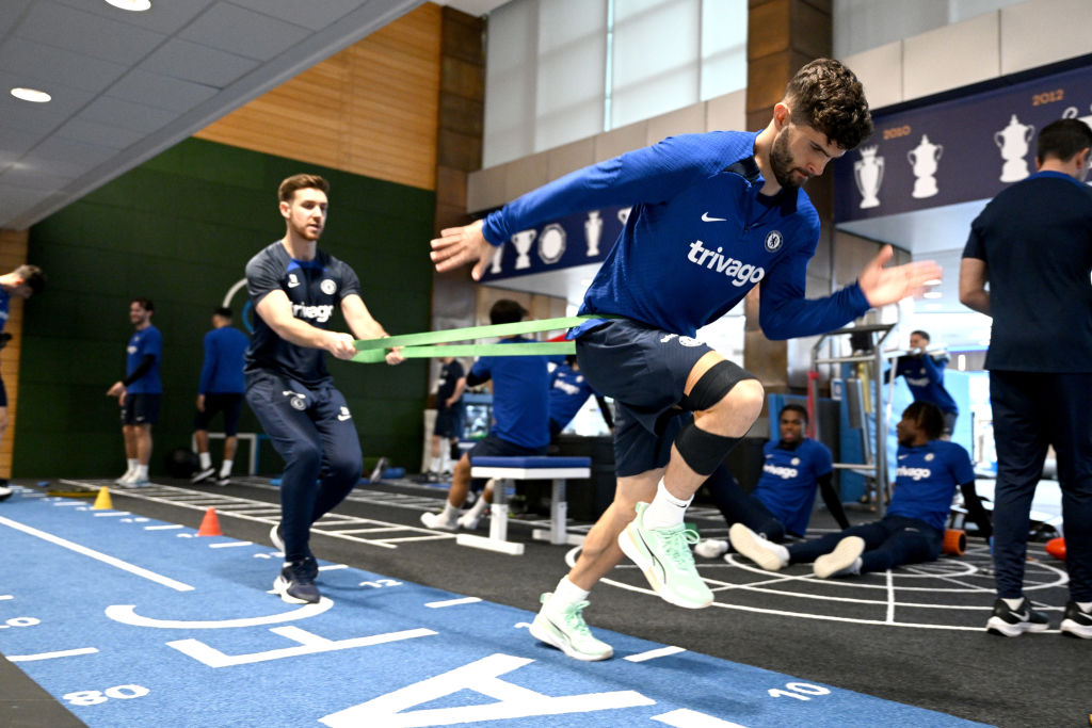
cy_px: 364
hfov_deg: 64.5
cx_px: 546
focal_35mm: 28
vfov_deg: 45.7
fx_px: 865
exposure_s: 1/250
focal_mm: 28.5
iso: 3200
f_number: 2.8
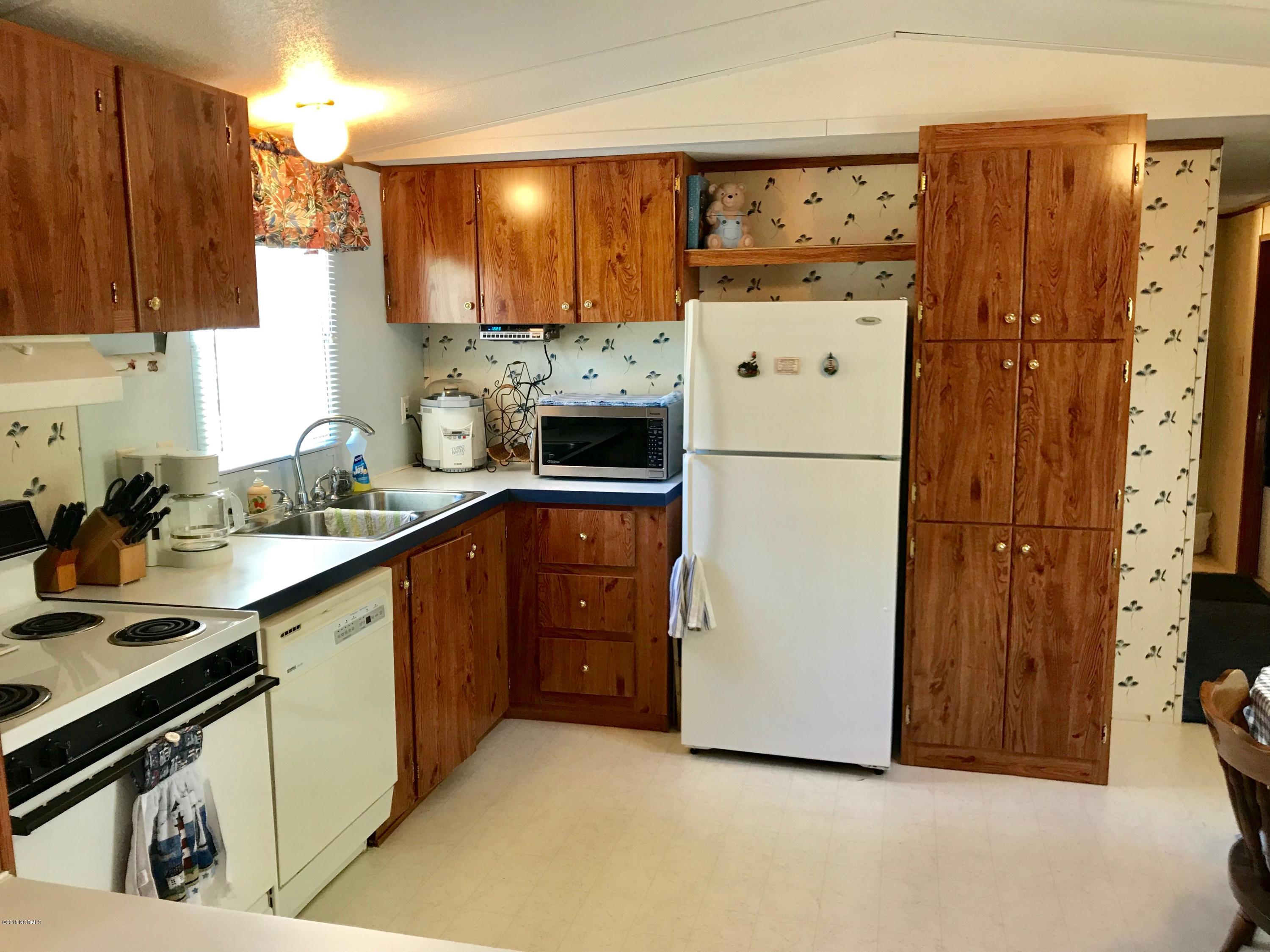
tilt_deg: -7.4
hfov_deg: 63.4
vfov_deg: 49.7
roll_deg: +0.5
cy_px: 476
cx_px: 635
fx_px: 1027
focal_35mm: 28
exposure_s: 1/24
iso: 40
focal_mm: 3.99
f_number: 1.8
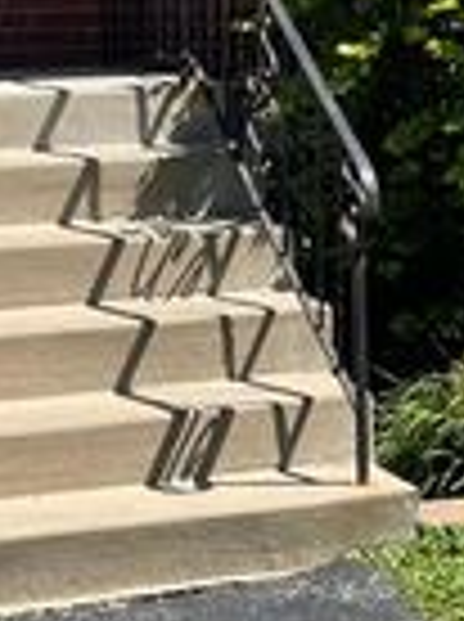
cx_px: 324
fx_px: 2259
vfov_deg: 15.6
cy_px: 124
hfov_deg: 11.7
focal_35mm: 126
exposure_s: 1/1855
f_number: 1.6
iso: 32
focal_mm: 4.2
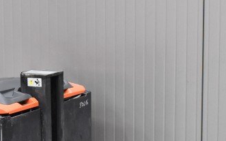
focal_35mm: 144
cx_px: 94
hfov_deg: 14.5
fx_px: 887
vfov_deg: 9.1
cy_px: 142
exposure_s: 1/30
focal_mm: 26
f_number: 5
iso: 1600
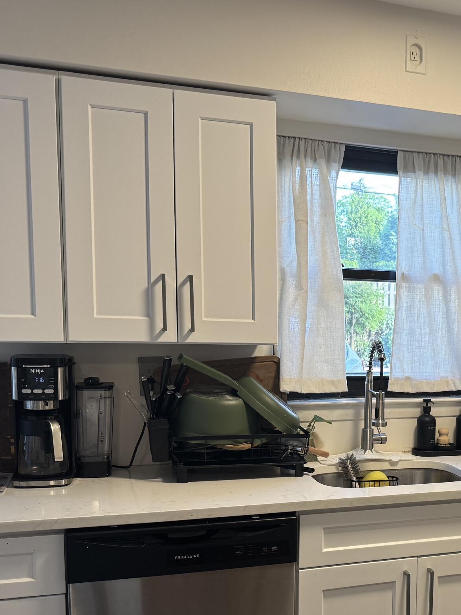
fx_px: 817
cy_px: 415
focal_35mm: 46
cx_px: 457
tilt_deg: -7.2
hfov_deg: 29.5
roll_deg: -2.2
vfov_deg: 40.7
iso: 125
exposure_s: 1/120
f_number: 1.78
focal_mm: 6.76
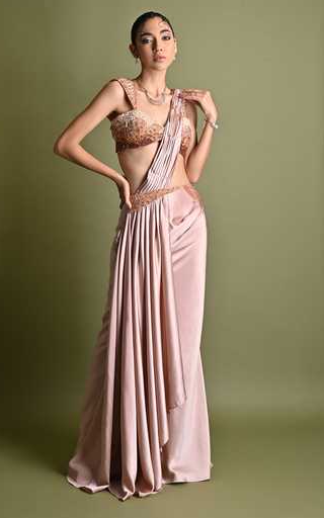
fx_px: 650
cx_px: 149
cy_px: 256
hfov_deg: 28.0
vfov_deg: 43.5
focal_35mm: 46
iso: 125
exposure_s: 1/160
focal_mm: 44
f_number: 14
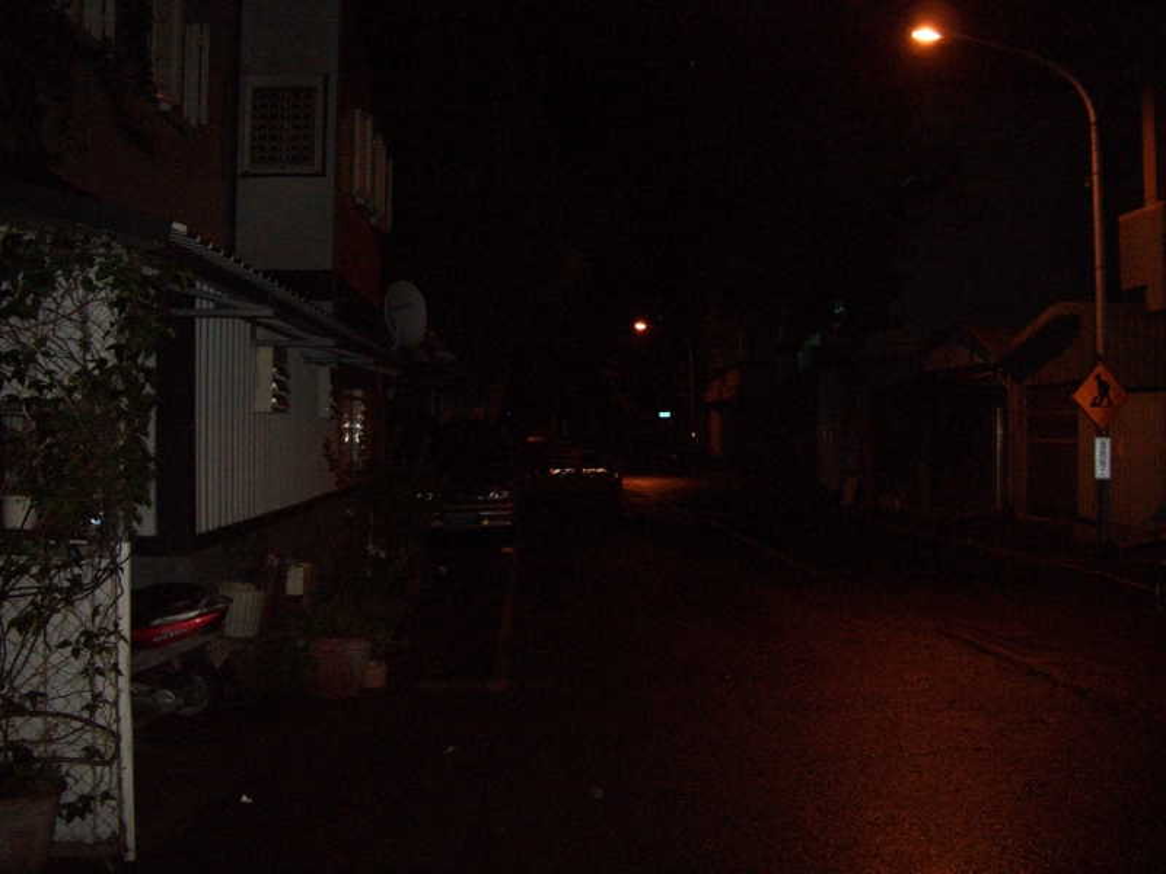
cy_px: 437
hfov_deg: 52.6
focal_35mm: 35
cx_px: 583
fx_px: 1179
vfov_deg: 40.7
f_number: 2.6
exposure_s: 1/60
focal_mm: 5.8
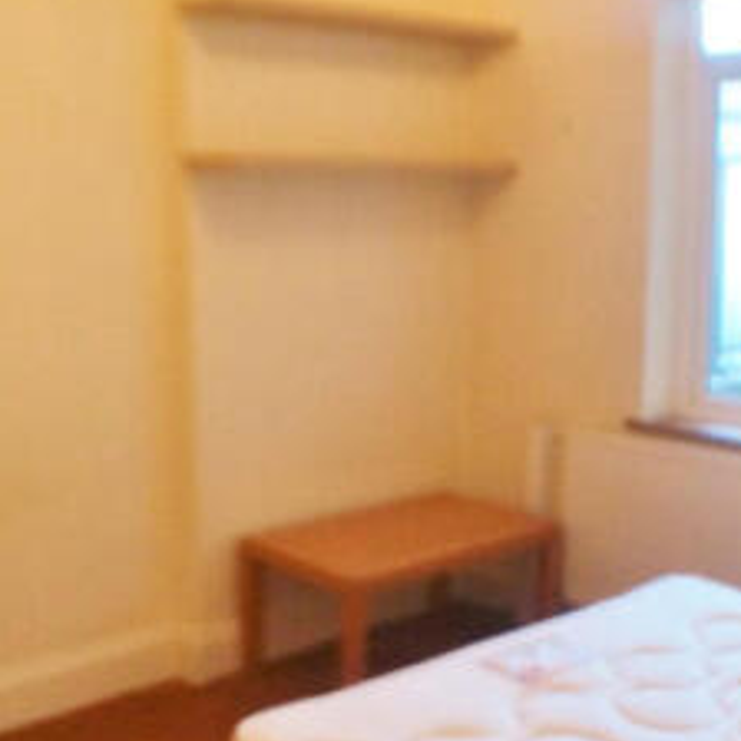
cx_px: 410
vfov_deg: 23.3
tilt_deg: -11.2
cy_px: 442
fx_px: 1792
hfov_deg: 23.4
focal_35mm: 74
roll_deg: +0.3
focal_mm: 3.3
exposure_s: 1/24
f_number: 2.4
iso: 40
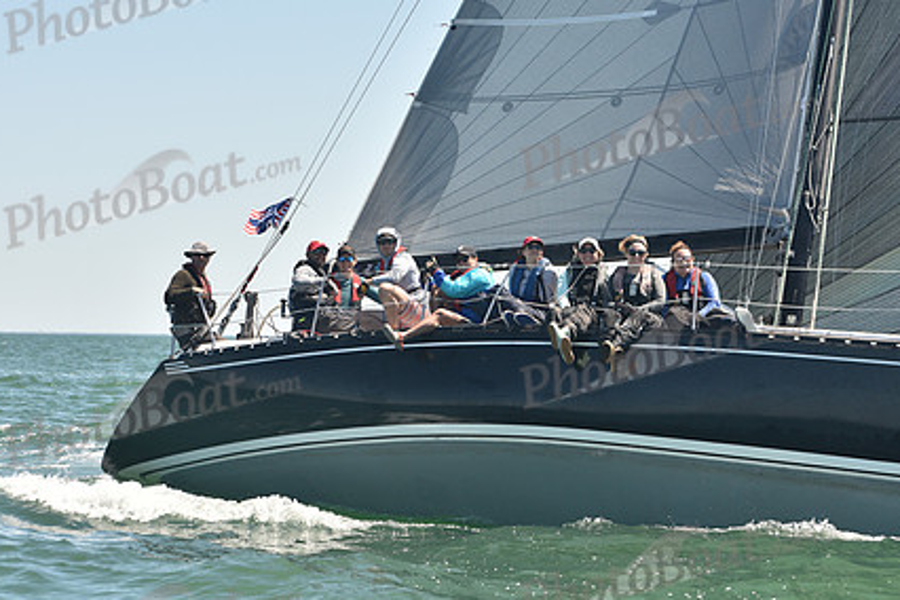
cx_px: 412
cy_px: 274
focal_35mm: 117
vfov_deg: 11.7
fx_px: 2925
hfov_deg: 17.5
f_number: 4
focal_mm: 86
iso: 250
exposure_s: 1/800
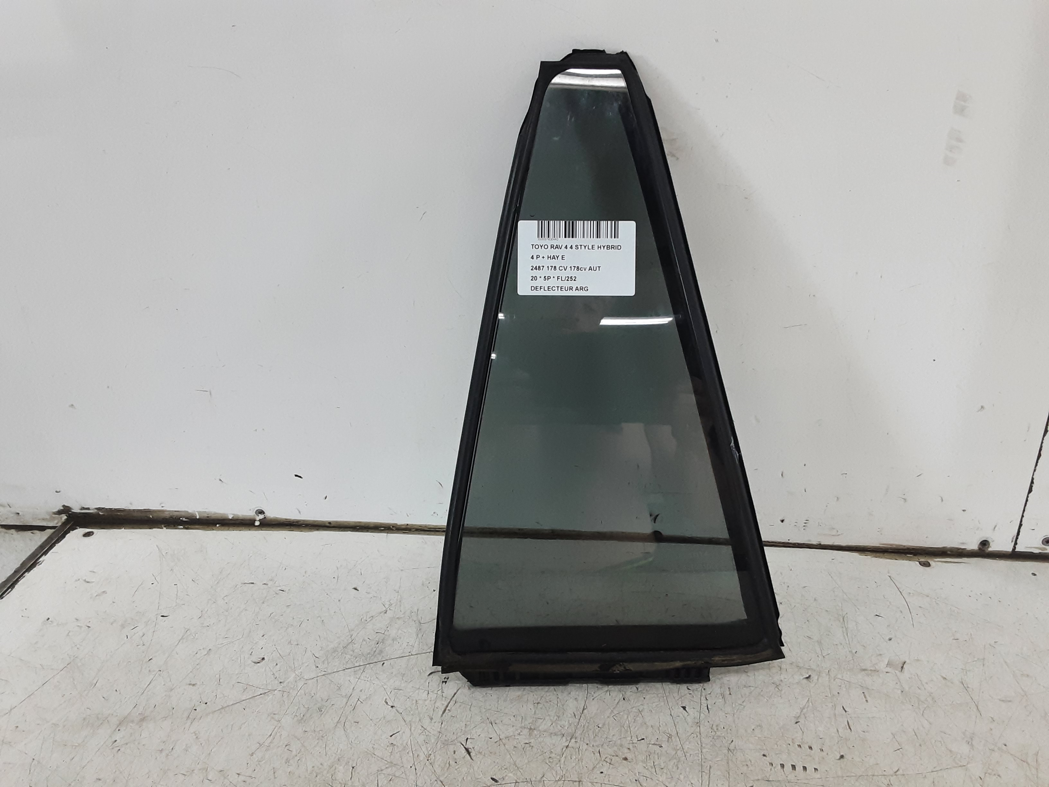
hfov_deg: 65.3
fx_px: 818
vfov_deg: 51.4
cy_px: 394
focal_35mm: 27
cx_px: 524
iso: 125
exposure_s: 1/50
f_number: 1.9
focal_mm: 2.91
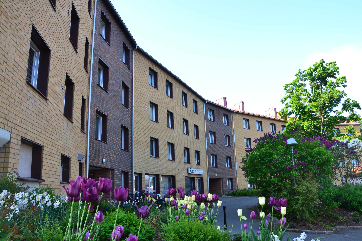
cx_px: 181
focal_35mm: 27
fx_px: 271
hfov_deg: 67.4
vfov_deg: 47.9
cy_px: 120
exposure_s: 1/125
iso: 400
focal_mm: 18
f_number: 9
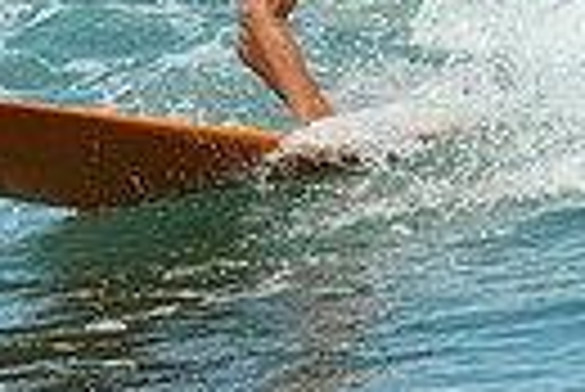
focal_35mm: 1783
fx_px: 29006
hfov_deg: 1.2
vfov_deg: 0.8
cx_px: 54
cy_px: -201
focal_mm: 400
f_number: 9
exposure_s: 1/1250
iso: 2000
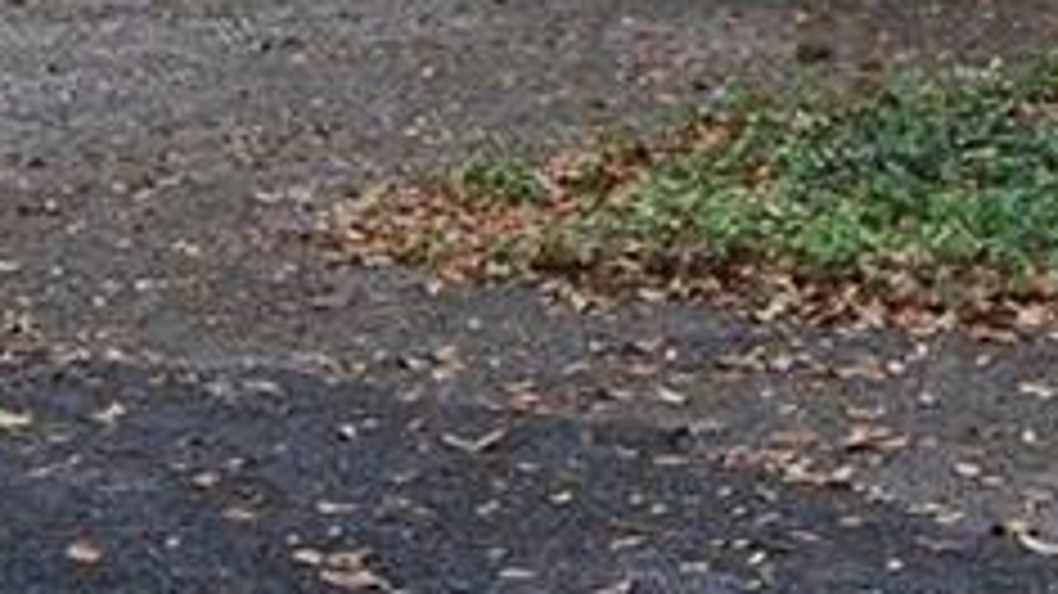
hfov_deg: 11.1
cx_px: 1085
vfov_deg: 6.1
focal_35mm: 192
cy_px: -668
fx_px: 5385
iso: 200
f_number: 5
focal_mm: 28
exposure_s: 1/100
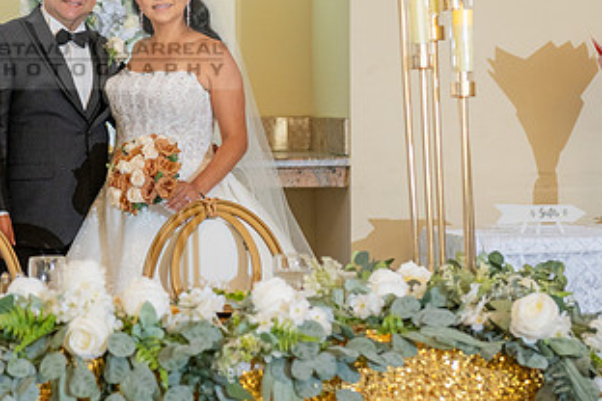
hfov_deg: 16.6
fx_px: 2040
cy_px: 92
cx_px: 77
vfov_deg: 11.2
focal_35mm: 122
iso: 800
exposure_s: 1/125
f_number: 4
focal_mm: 58
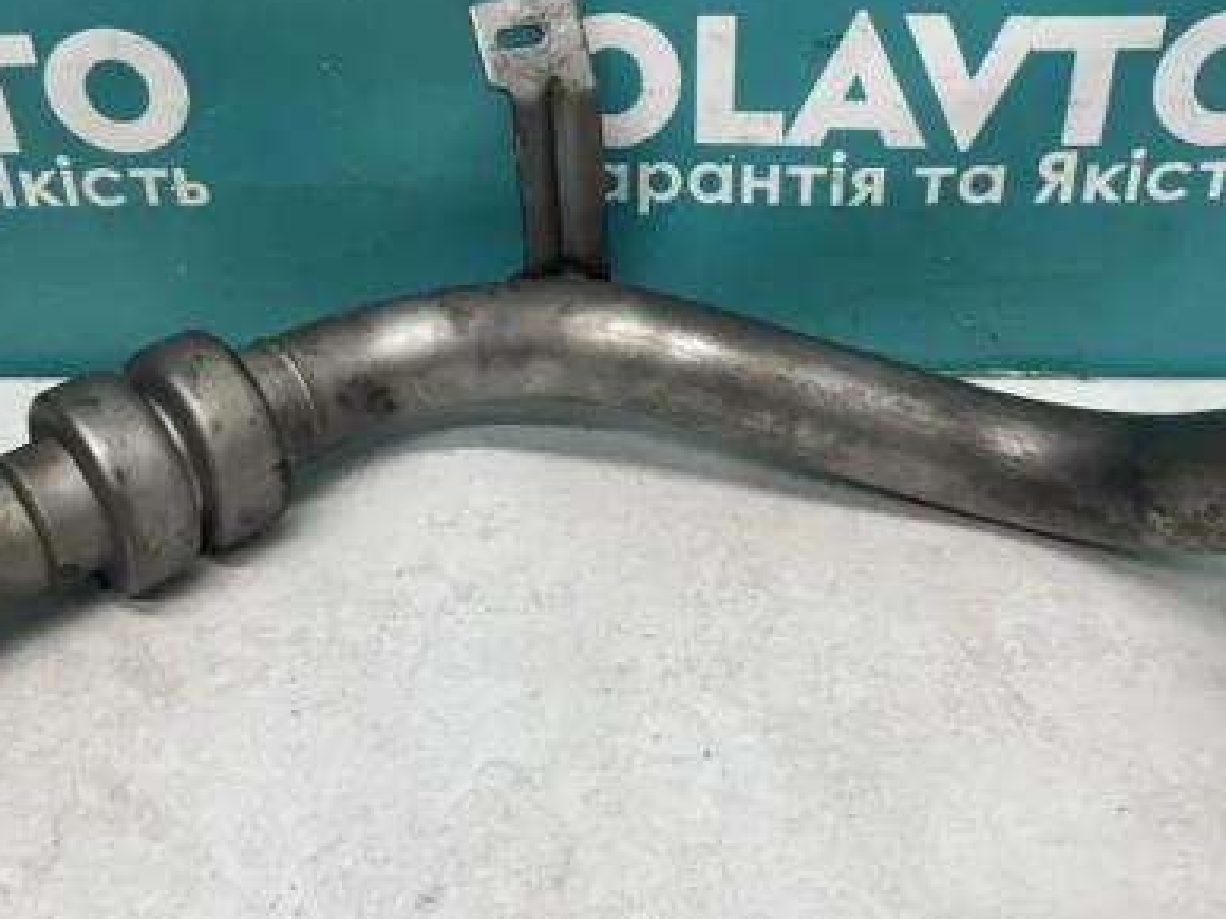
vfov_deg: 32.9
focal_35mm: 43
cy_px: 231
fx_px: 1522
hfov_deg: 43.8
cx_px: 570
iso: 100
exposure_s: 1/100
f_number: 1.6
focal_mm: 4.2
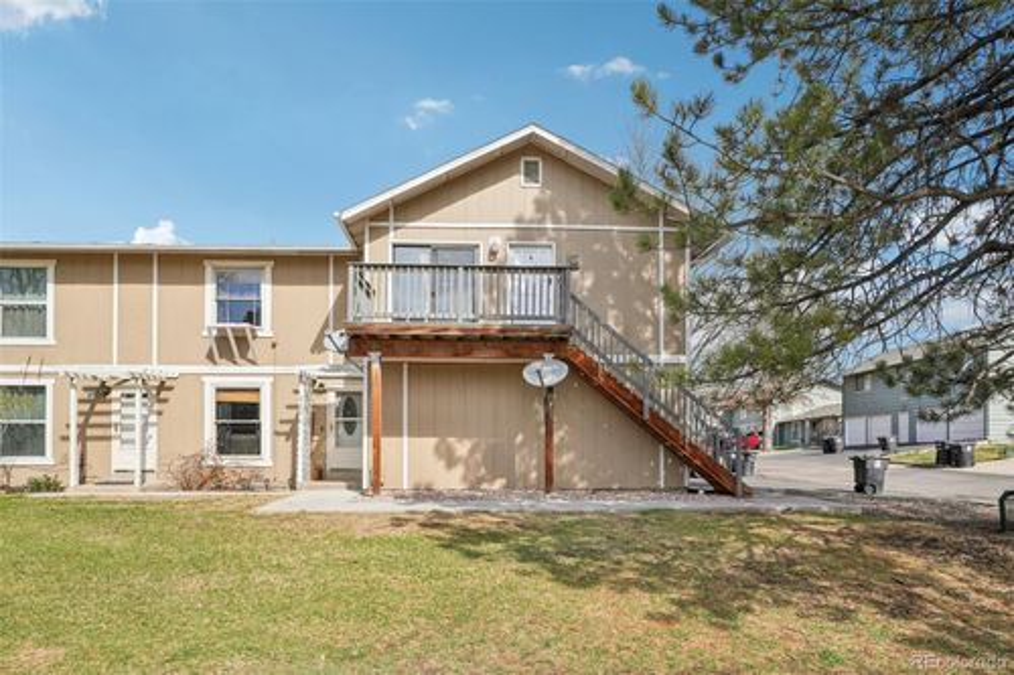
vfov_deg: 63.2
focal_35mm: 20
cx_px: 507
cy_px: 338
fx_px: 549
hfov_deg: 85.4
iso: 100
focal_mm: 13
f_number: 8
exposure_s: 1/350
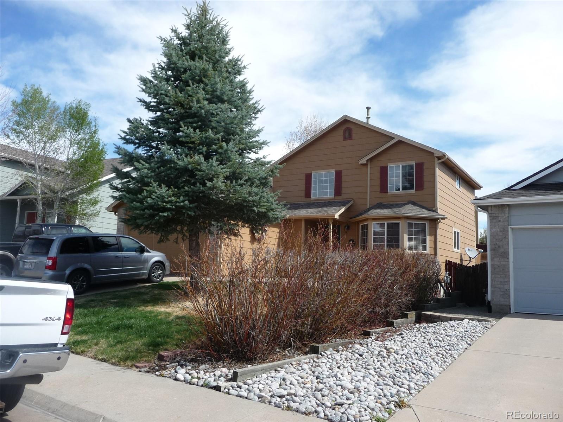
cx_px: 282
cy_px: 211
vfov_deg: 48.2
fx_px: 472
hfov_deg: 61.7
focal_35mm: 29
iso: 100
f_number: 3.3
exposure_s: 1/800
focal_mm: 4.7
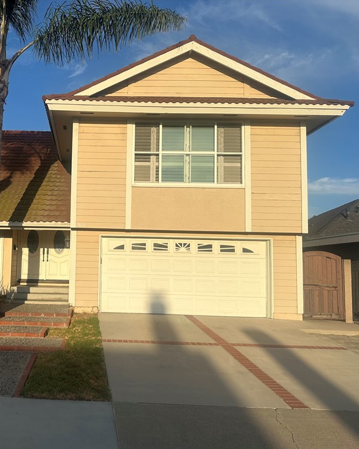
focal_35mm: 32
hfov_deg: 43.9
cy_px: 229
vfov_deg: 55.7
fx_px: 425
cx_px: 78
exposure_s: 1/6623
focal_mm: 6.86
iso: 80
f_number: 1.78
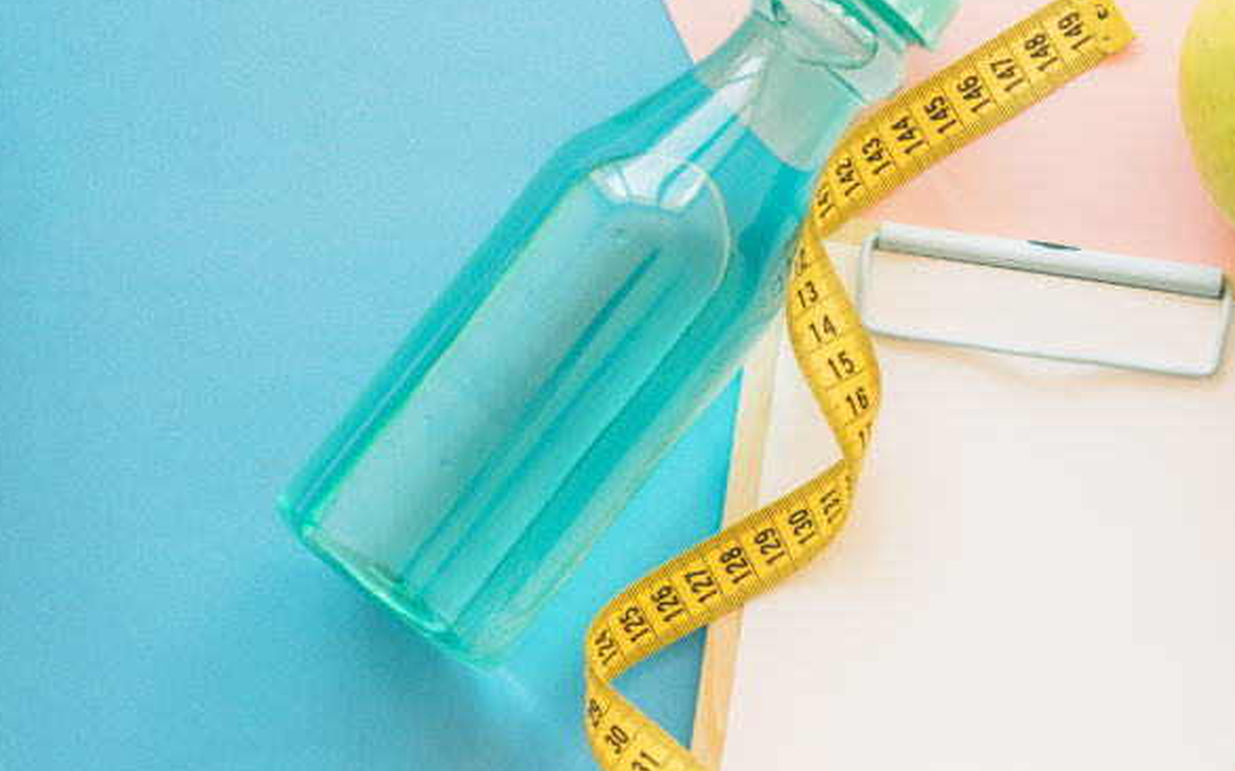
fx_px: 3836
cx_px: 997
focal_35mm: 114
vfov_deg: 11.4
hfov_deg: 18.1
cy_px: 656
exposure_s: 1/15
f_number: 10
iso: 125
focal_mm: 64
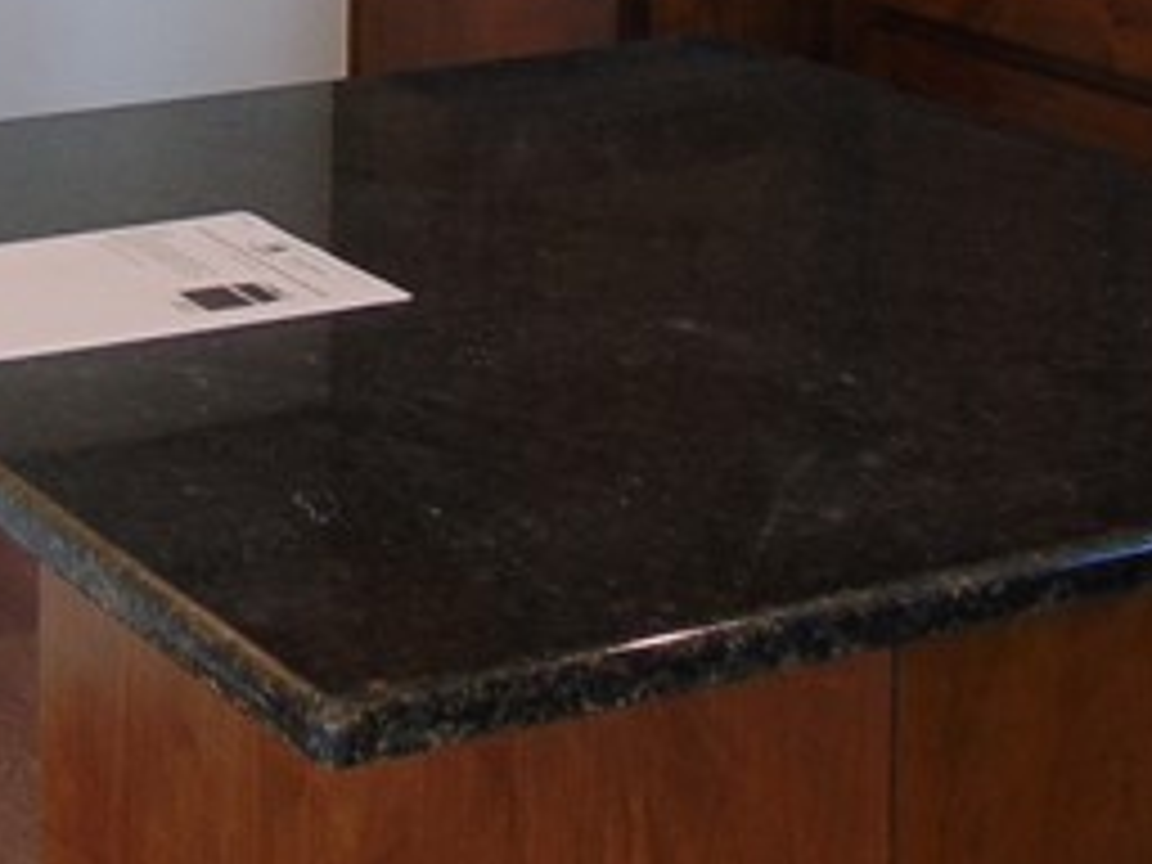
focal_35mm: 100
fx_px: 3328
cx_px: 99
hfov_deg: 19.3
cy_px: -356
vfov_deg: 14.0
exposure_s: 1/50
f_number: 3
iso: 80
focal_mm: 4.5
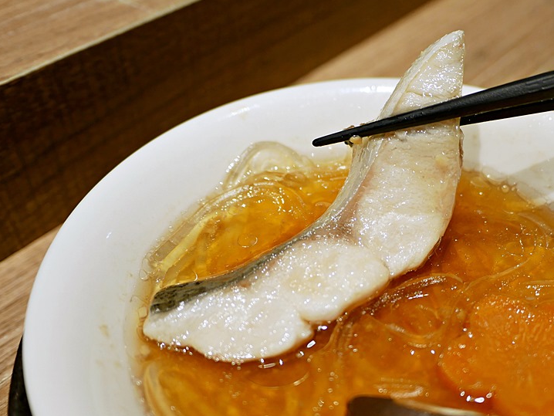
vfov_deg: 36.8
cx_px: 369
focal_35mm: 39
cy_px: 227
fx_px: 624
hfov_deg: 47.1
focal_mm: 14
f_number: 2.5
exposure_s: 1/60
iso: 200
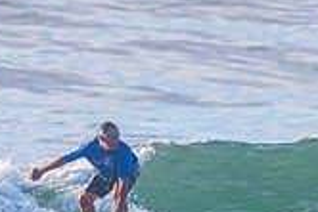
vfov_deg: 0.8
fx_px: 15454
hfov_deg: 1.2
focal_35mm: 1748
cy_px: 226
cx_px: 128
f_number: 5.6
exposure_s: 1/2000
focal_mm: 500
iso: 280
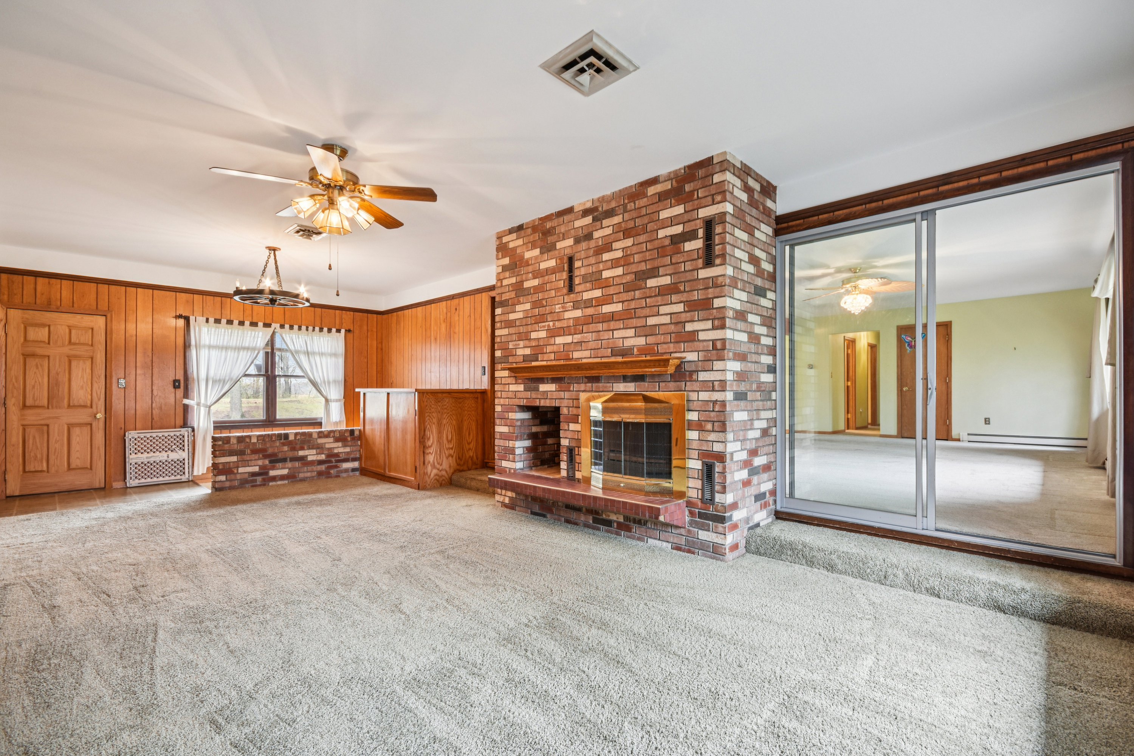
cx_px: 567
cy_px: 378
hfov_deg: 100.4
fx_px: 472
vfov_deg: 77.3
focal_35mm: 15
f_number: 8
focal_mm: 10
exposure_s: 1/6
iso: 400
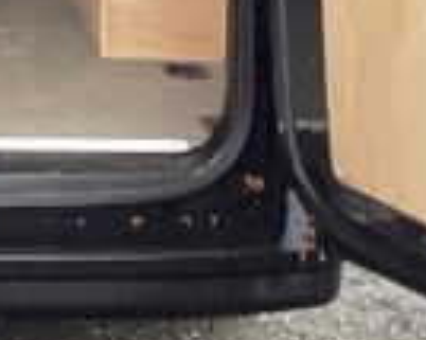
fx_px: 2268
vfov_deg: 8.1
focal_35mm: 180
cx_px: -353
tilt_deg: -0.6
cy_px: -392
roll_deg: -0.1
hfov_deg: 10.1
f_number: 2.4
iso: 80
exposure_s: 1/120
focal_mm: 3.3
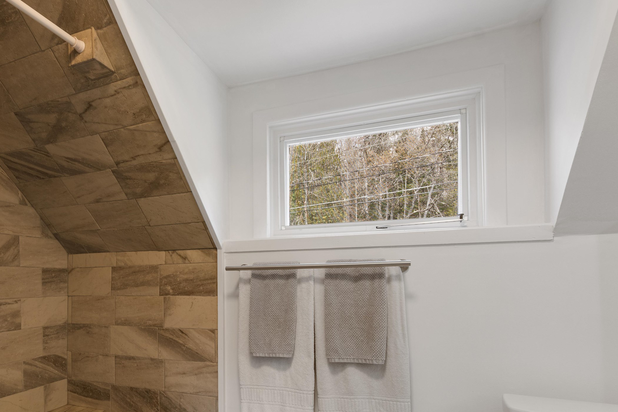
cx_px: 226
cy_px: 277
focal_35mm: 22
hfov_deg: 77.0
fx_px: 378
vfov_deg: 55.9
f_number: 8
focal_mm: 10
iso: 100
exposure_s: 1/13
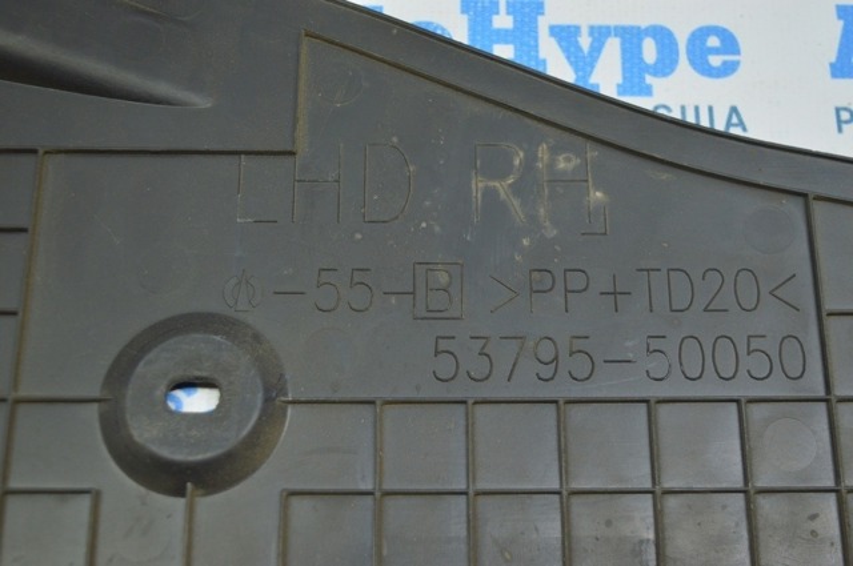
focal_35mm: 51
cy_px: 283
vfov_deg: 26.4
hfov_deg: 38.9
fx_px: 1207
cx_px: 426
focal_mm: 34
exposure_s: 1/50
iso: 400
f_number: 4.5
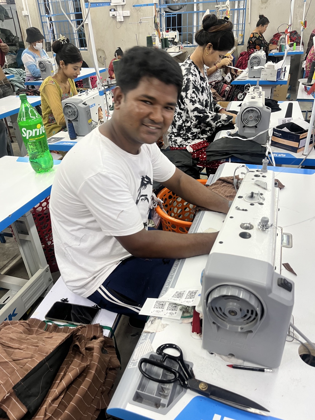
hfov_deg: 53.1
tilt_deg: -32.2
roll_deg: +4.7
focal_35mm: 26
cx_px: 158
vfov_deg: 67.3
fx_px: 315
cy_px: 210
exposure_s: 1/50
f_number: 1.6
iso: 80
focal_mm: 5.1
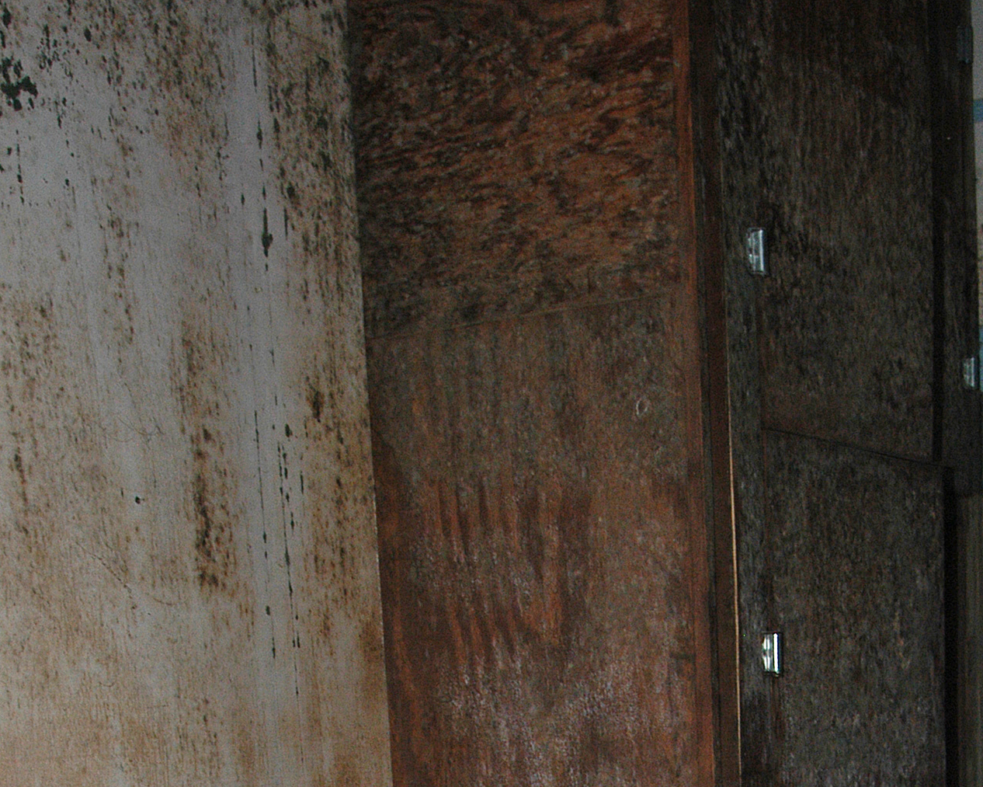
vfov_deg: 22.5
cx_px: 599
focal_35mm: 60
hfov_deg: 31.3
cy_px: 1042
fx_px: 1746
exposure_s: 1/60
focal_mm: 18
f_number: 5.6
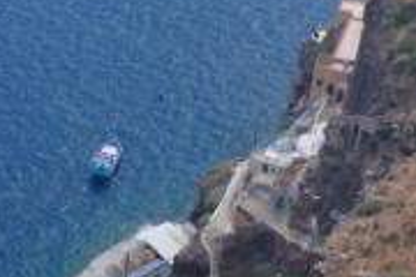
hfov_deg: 7.9
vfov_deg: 5.3
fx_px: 2958
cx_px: -176
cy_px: 455
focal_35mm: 256
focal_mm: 30
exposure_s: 1/200
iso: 200
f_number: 10
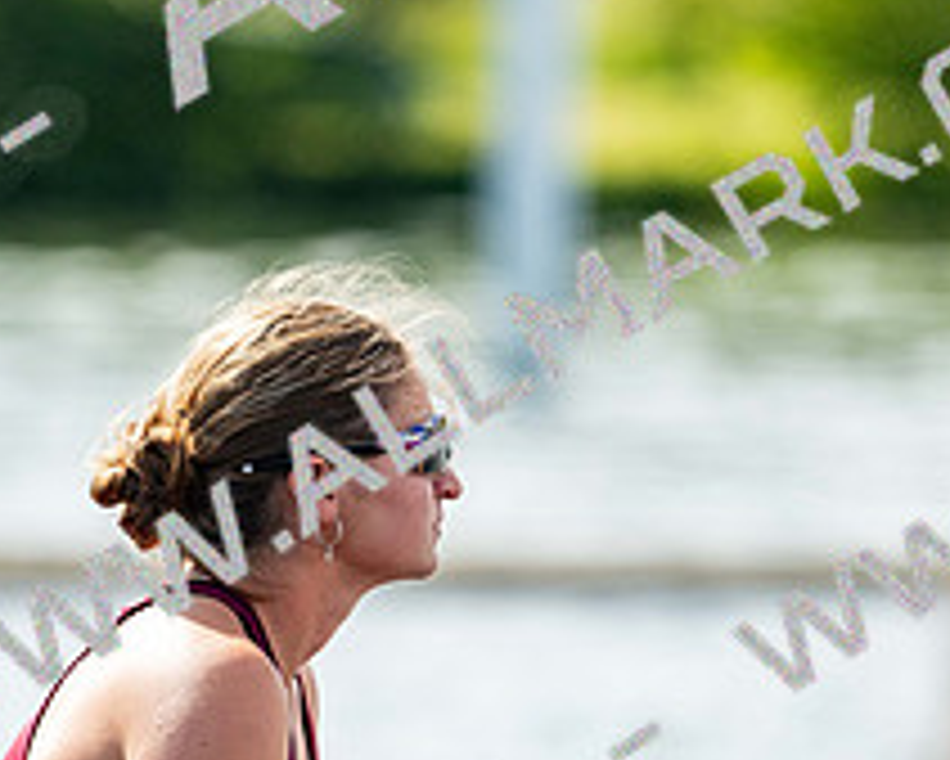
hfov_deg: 1.9
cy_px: 767
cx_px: 405
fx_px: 29086
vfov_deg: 1.5
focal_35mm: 1034
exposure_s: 1/2500
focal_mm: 400
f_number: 4.5
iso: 560
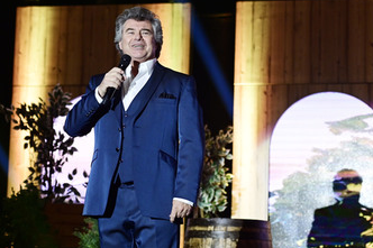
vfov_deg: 14.4
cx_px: 135
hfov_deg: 21.4
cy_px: 135
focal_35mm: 95
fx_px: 984
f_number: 2.8
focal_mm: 70
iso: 2000
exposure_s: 1/320
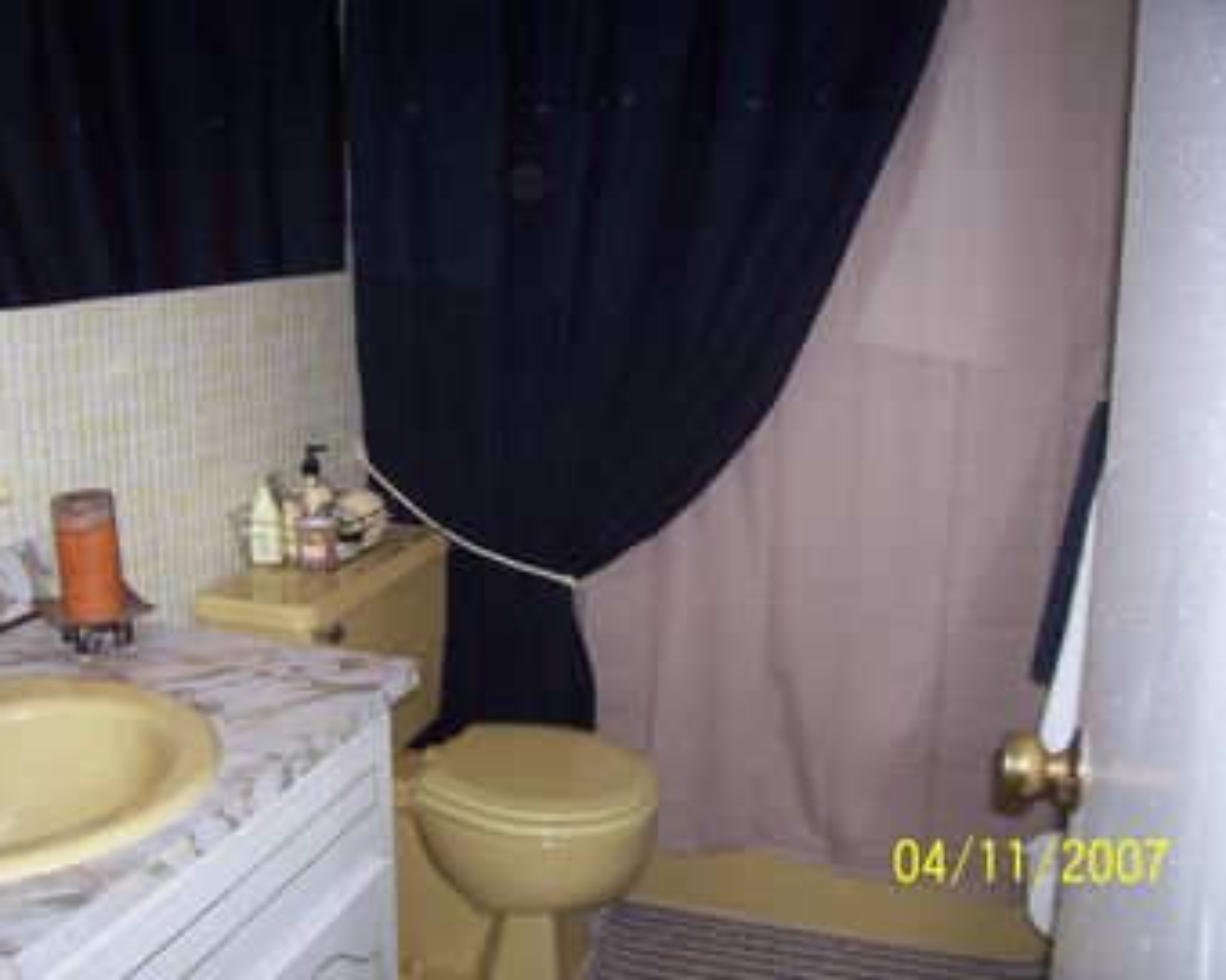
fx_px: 1306
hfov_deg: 50.3
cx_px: 571
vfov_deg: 41.1
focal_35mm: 36
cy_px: 495
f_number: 2.7
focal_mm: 5.6
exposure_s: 1/64
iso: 80
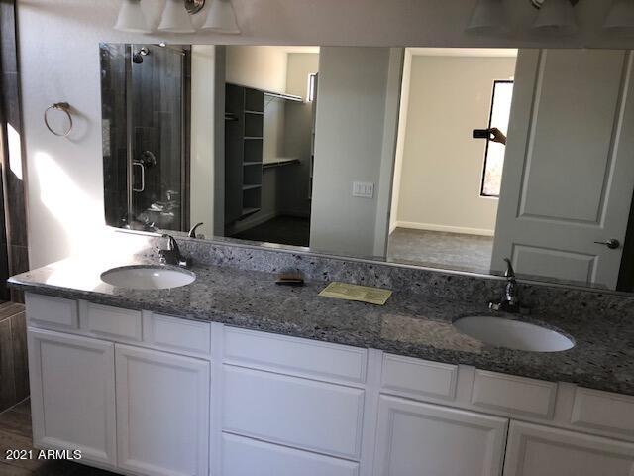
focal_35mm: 28
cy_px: 238
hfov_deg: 63.4
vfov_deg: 49.7
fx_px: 513
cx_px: 317
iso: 20
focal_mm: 3.99
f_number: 1.8
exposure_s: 1/30
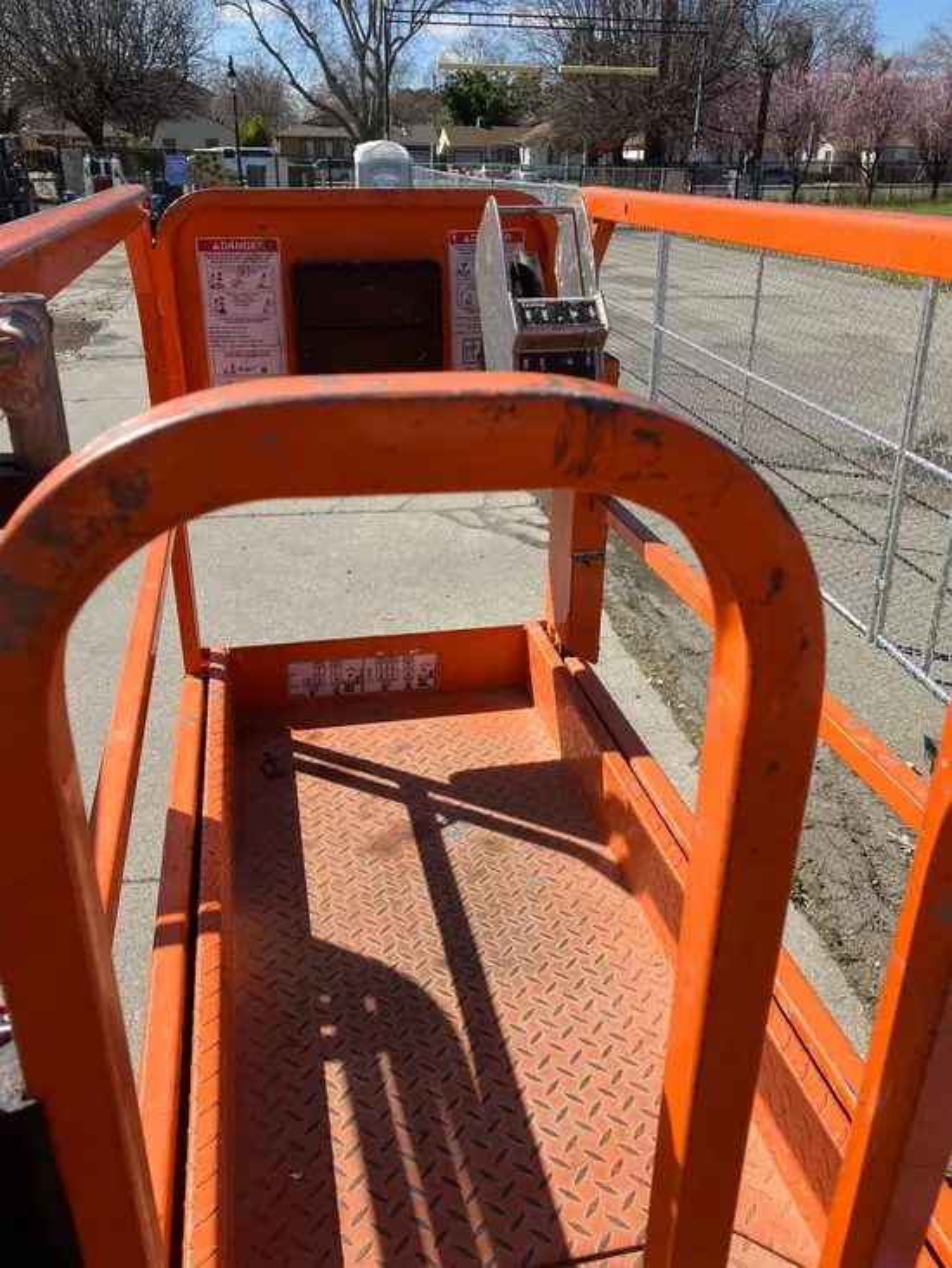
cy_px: 634
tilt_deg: -24.3
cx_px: 476
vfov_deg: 63.4
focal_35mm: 28
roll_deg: -0.7
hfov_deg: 49.8
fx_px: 1026
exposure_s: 1/1567
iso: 32
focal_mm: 3.99
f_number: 1.8
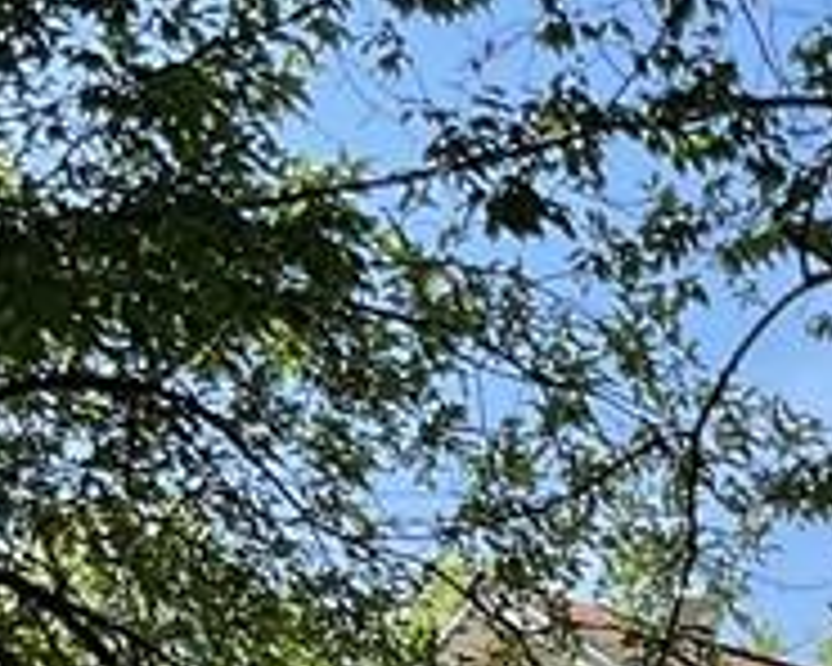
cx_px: 1435
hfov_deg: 11.5
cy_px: 1287
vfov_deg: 9.3
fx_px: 3866
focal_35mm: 157
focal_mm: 3
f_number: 1.8
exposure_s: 1/792
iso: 16
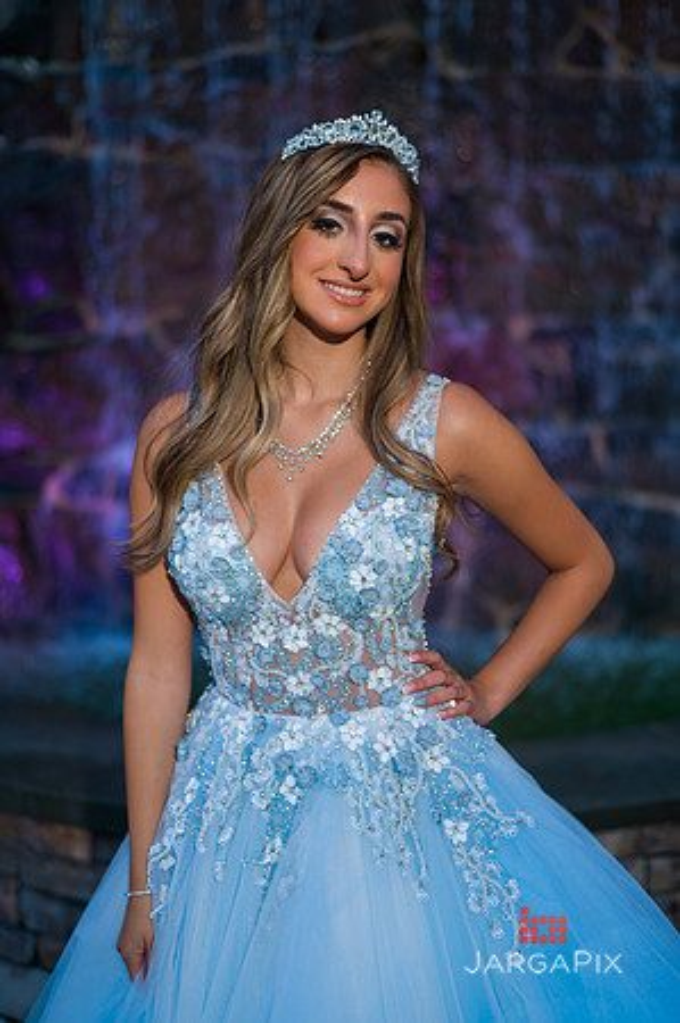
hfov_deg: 26.9
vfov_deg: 39.6
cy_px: 512
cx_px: 340
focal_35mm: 50
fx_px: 1420
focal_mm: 50
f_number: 2
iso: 200
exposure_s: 1/125
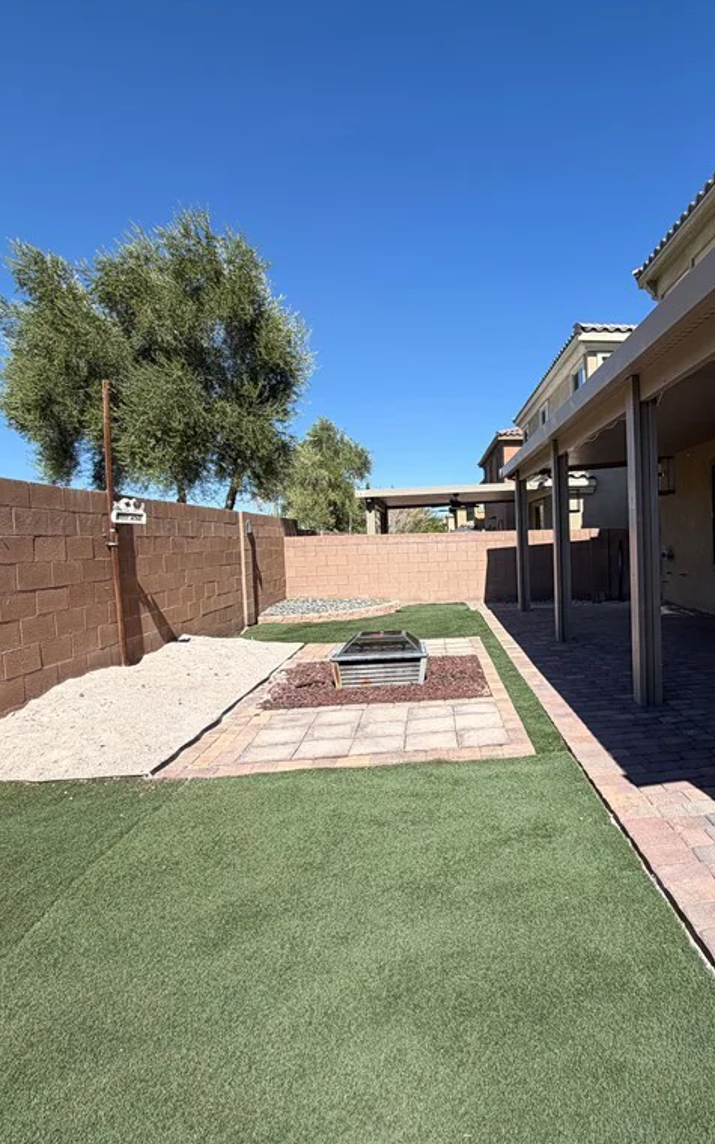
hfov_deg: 56.9
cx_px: 528
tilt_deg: -3.0
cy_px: 569
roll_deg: +1.6
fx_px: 624
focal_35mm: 20
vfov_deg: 85.1
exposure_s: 1/770
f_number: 2.2
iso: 25
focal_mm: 2.22
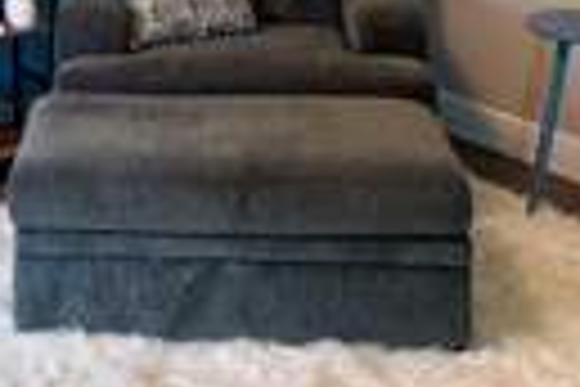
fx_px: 1498
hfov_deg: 21.5
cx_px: 90
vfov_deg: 13.7
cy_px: -220
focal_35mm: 93
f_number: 1.78
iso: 125
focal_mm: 6.76
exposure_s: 1/60
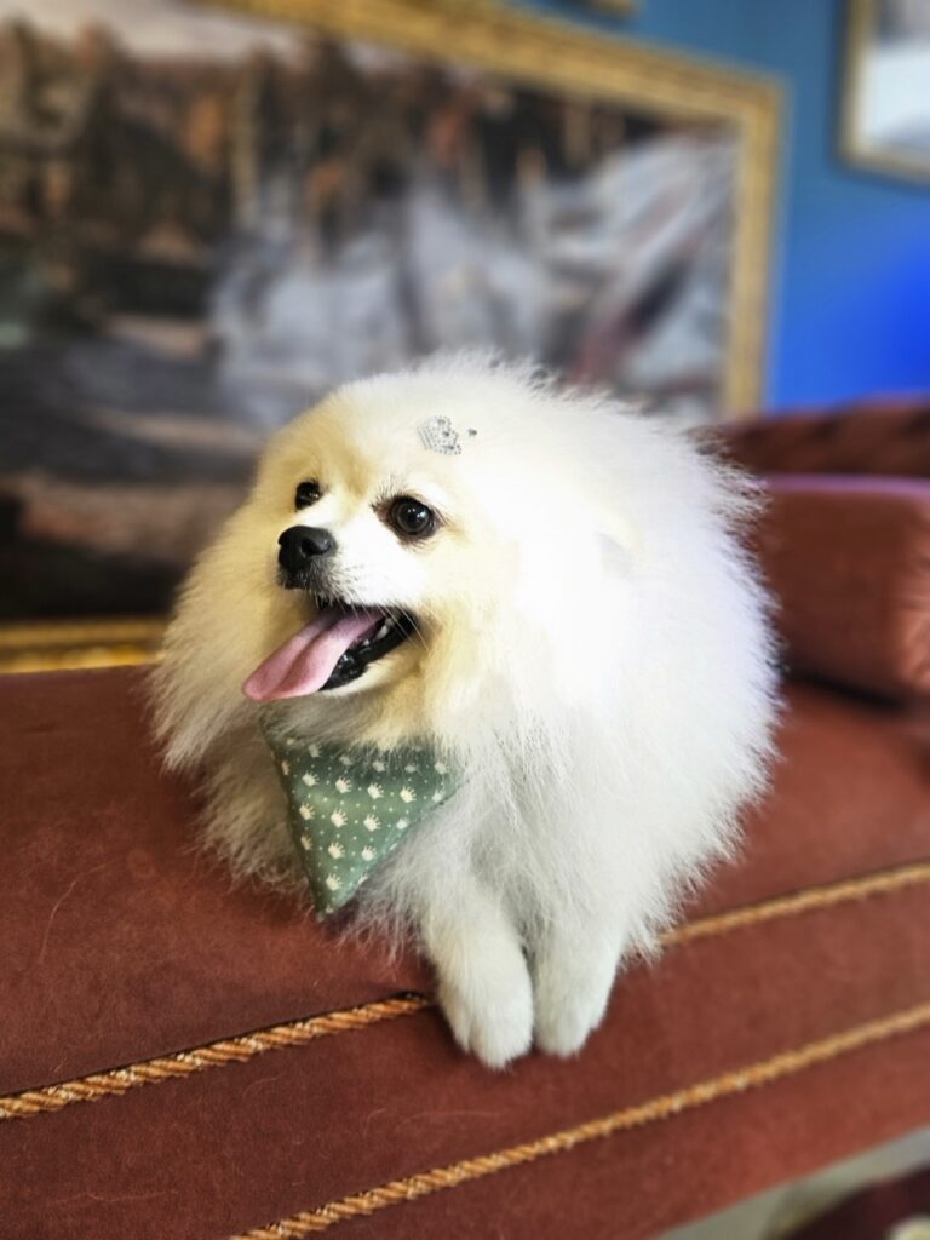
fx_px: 824
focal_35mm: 23
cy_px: 620
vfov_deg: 73.9
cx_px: 465
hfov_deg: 58.9
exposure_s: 1/170
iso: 200
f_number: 1.8
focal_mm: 5.4
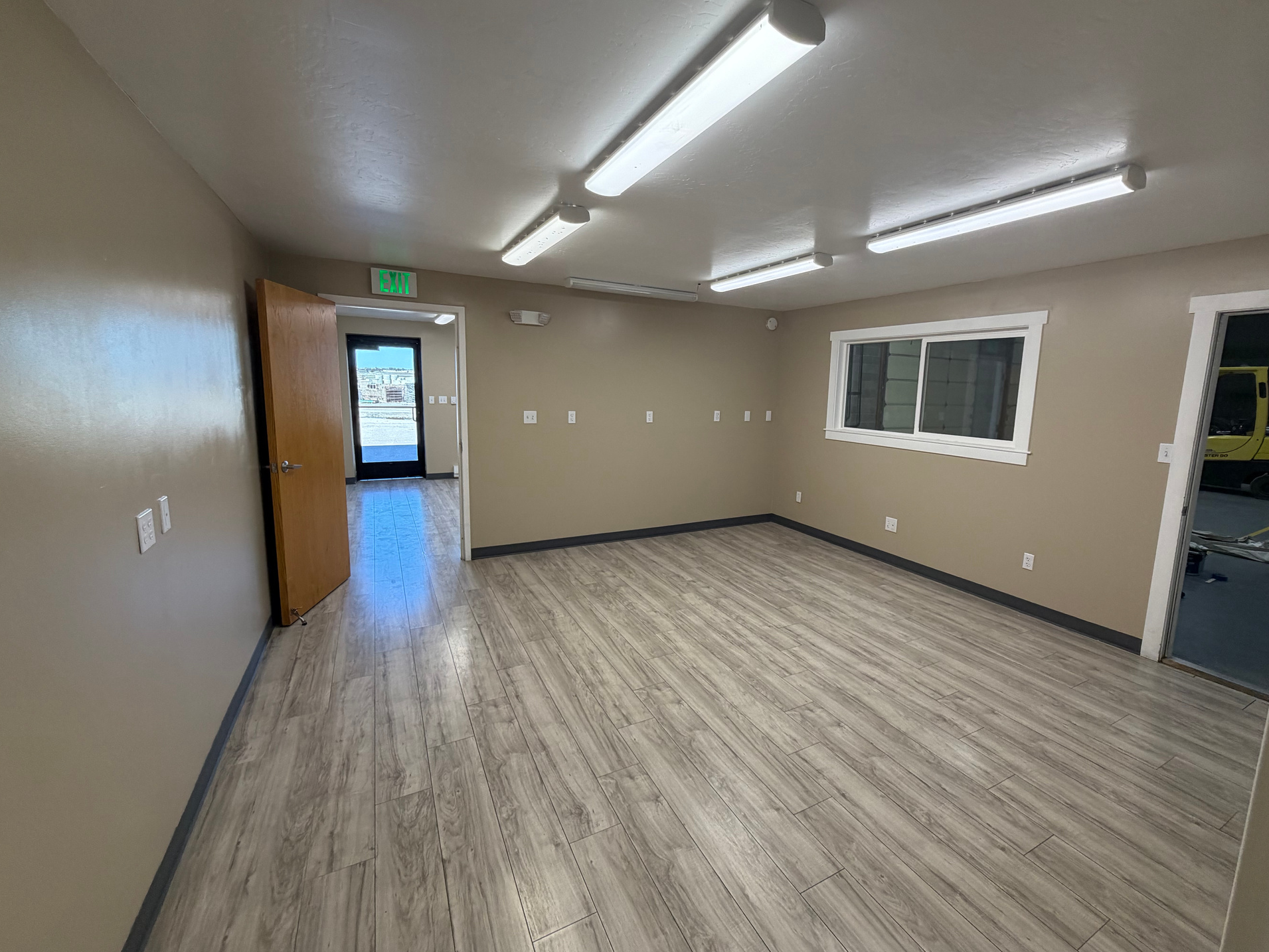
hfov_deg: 98.0
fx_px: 550
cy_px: 464
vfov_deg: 81.7
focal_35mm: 15
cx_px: 677
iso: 125
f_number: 2.2
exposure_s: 1/120
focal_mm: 2.22
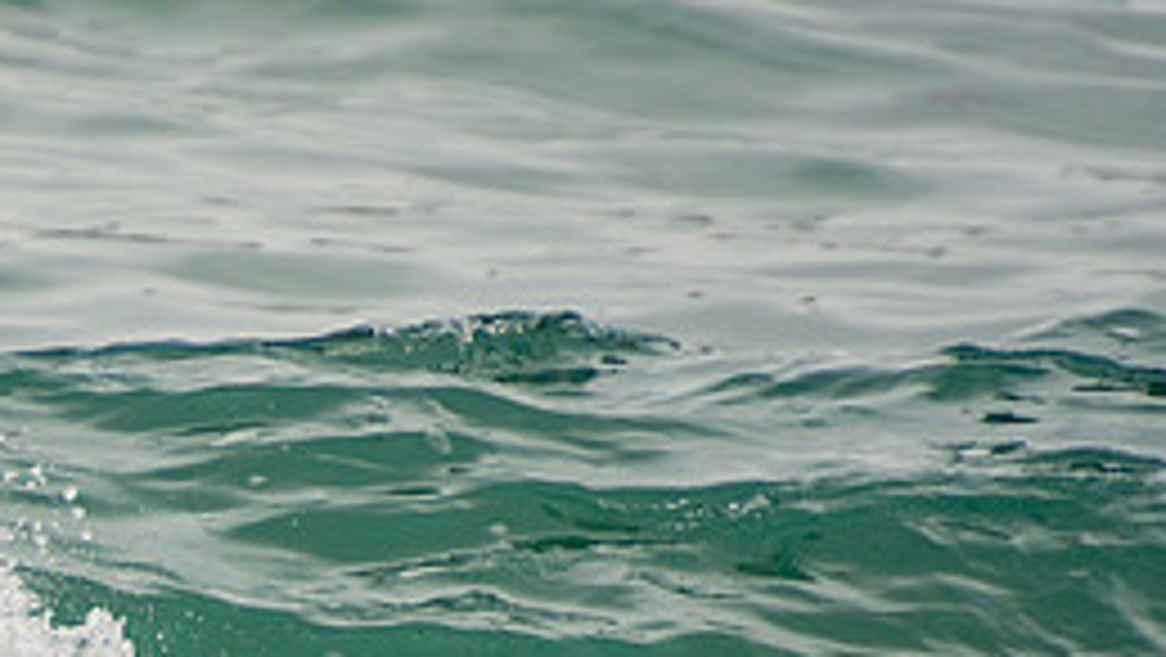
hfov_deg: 1.5
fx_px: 43493
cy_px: 835
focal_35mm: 1406
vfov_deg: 0.9
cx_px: -41
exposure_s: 1/1250
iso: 320
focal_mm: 400
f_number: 5.6
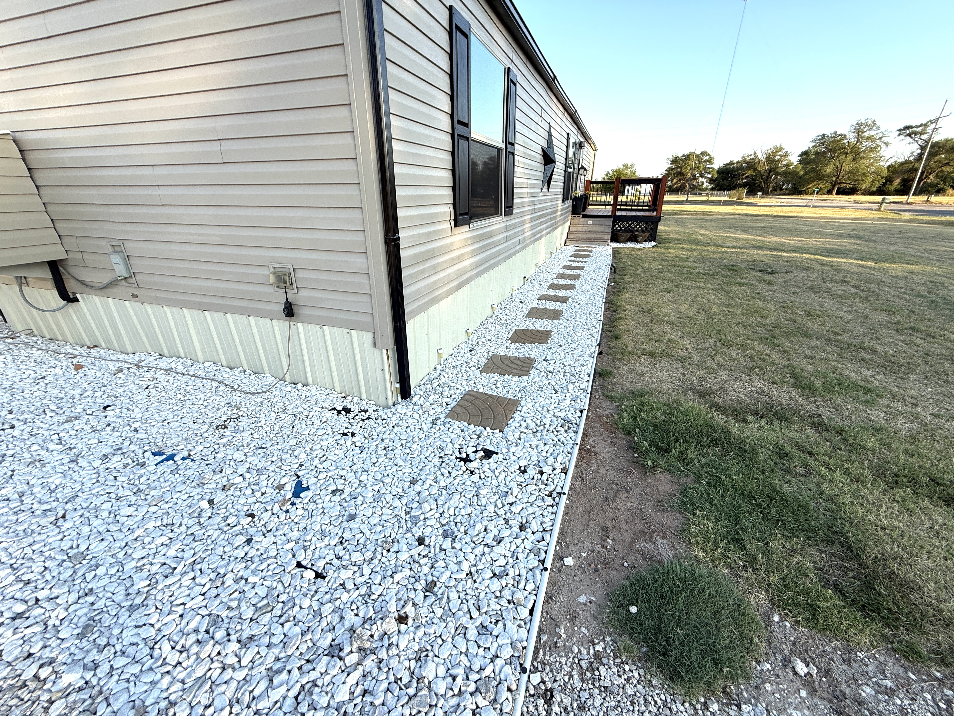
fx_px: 386
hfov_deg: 102.1
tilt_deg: -23.2
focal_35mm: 14
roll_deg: -0.4
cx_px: 477
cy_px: 358
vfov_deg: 85.7
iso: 50
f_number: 2.2
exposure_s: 1/486
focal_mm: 2.22
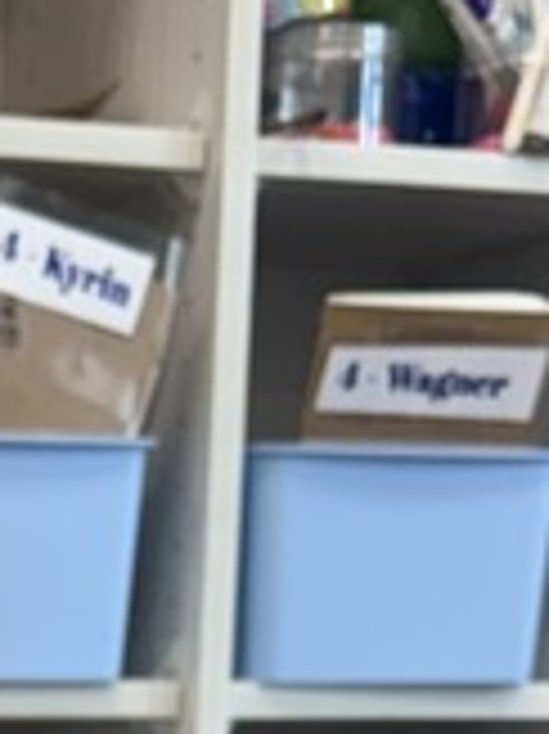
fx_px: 3197
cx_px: -351
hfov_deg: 9.5
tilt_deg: -12.8
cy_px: 1531
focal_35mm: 151
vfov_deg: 11.6
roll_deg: +0.5
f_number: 1.78
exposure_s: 1/120
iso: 125
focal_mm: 6.76
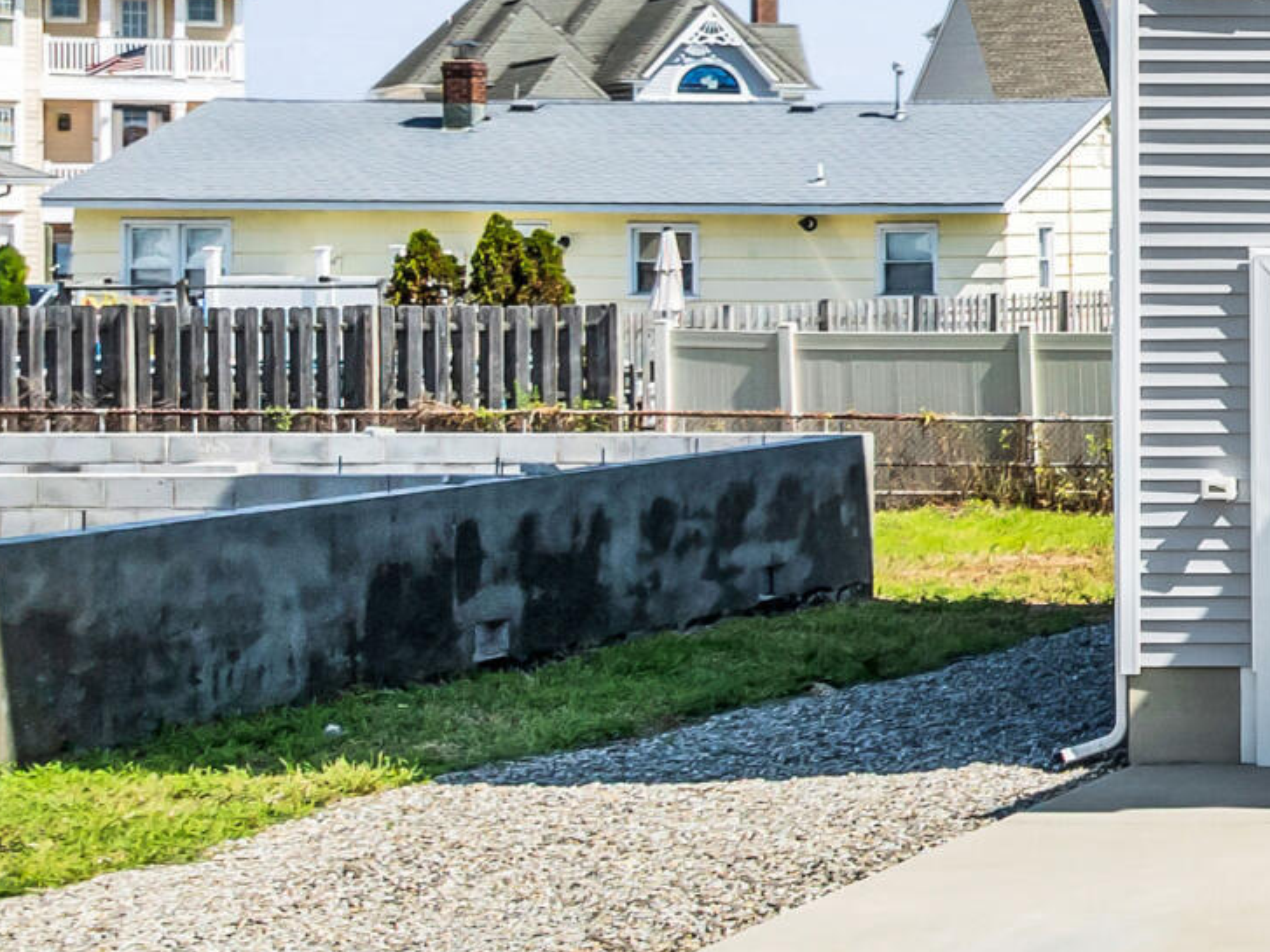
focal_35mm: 99
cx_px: 2599
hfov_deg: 15.5
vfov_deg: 14.9
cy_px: 248
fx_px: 3632
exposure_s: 1/2000
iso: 100
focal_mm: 12.29
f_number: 2.8
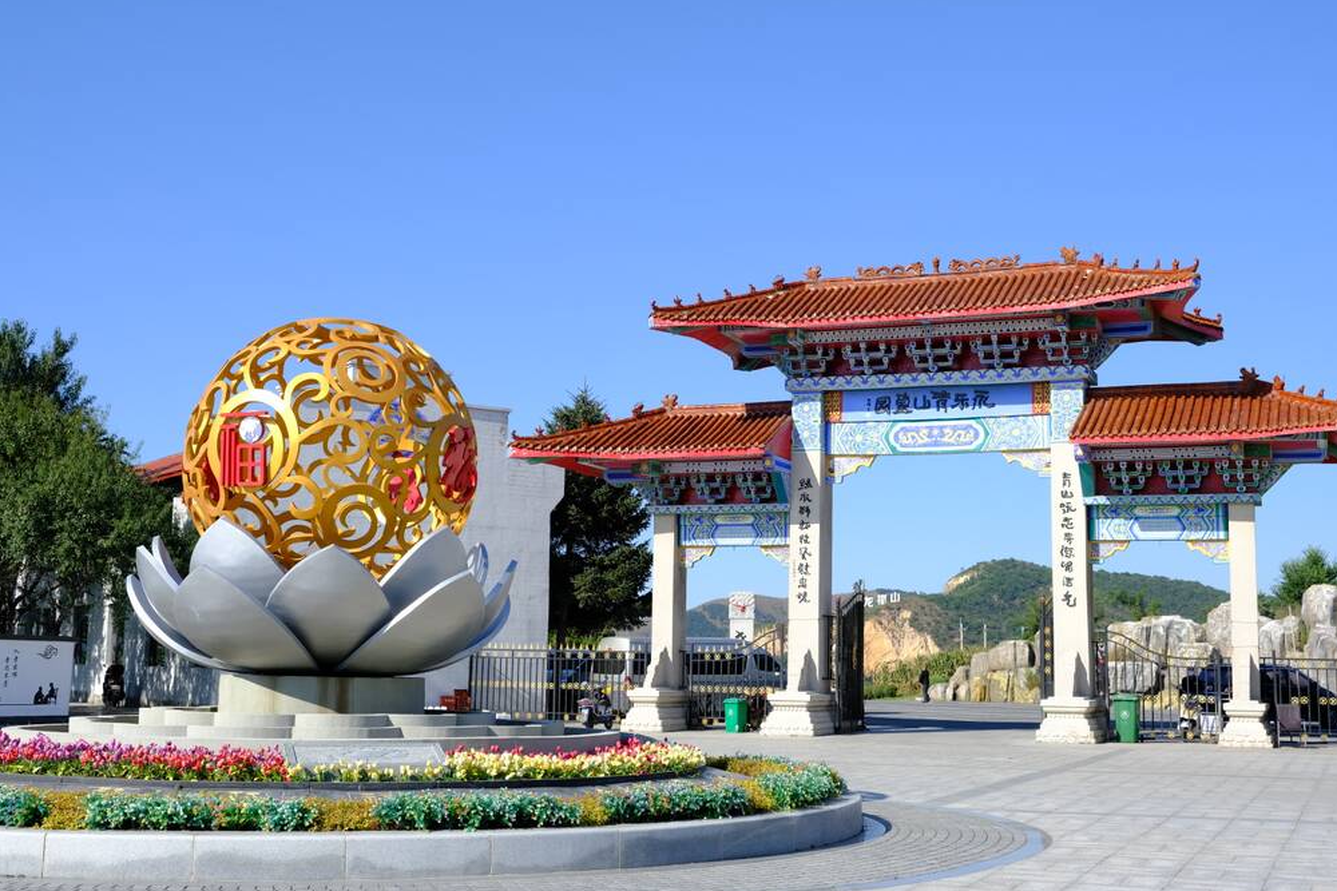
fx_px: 1634
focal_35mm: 44
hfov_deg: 44.5
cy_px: 441
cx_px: 659
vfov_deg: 30.5
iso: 200
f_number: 5.6
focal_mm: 28.9
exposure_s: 1/550
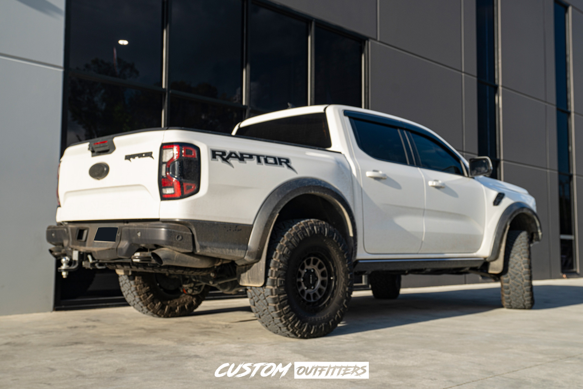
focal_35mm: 33
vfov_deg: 40.0
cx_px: 292
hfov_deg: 57.2
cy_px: 194
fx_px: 534
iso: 100
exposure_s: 1/160
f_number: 6.3
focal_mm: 33
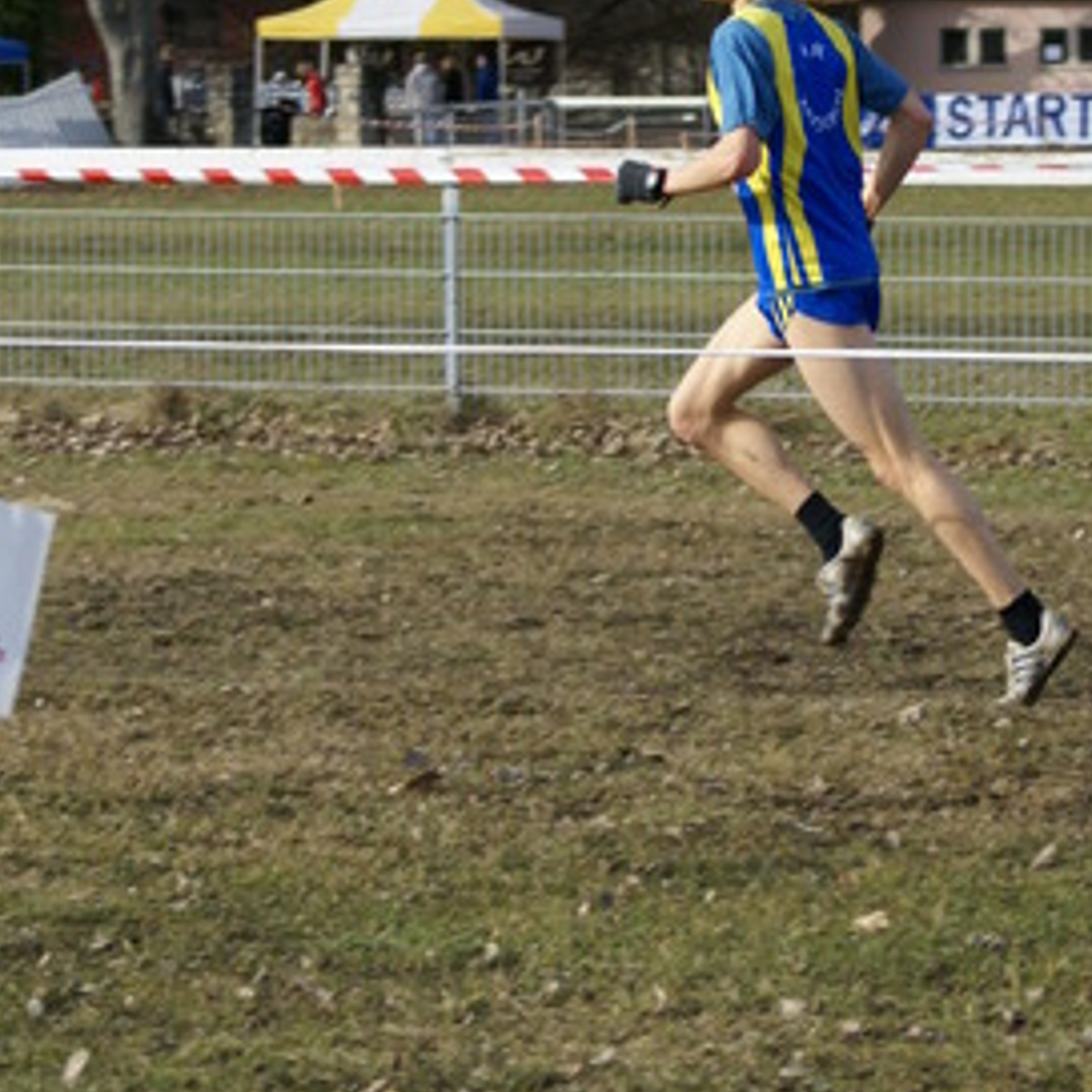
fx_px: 6776
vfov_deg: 9.2
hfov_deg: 9.2
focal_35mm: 190
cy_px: 285
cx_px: 699
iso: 100
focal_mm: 75
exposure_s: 1/320
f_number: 5.6
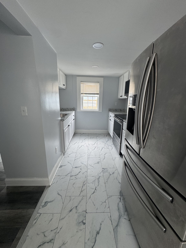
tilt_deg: -14.5
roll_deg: -0.2
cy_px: 124
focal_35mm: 14
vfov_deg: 102.1
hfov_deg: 85.7
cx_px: 93
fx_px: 100
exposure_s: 1/99
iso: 100
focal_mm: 2.22
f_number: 2.2
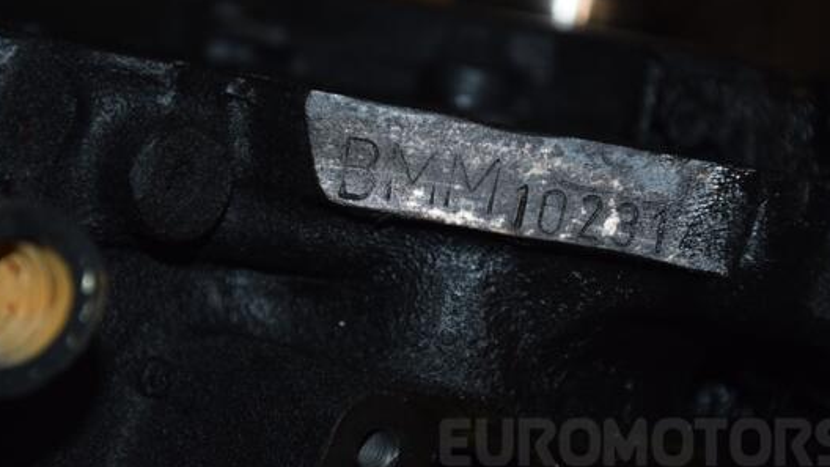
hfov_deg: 11.5
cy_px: 233
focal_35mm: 188
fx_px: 4129
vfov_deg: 6.5
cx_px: 410
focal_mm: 105
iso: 800
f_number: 5.6
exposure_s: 1/60
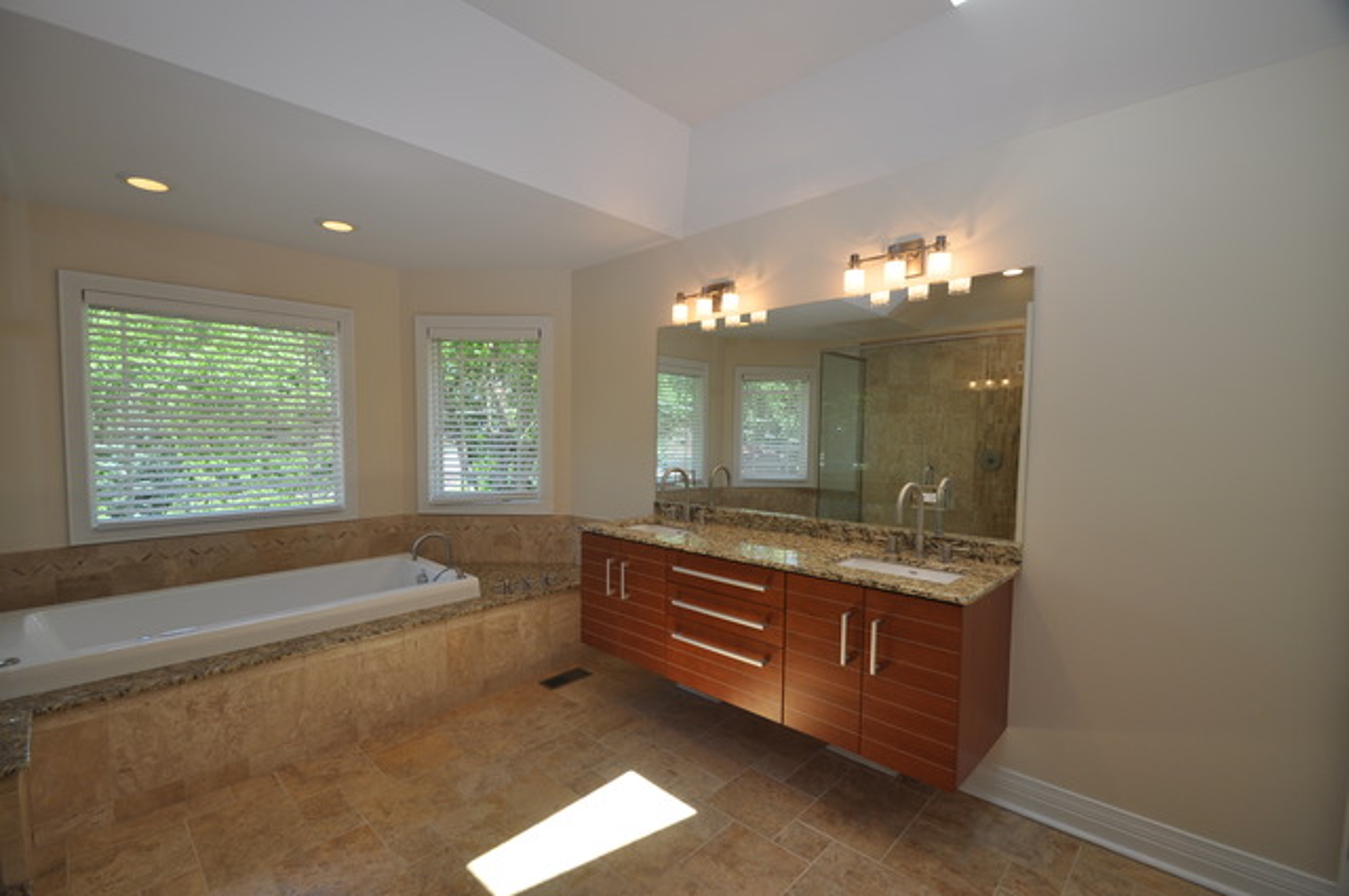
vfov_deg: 77.2
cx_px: 674
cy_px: 448
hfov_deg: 100.5
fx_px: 561
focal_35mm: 15
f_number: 5.6
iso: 200
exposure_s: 1/125
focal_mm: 10
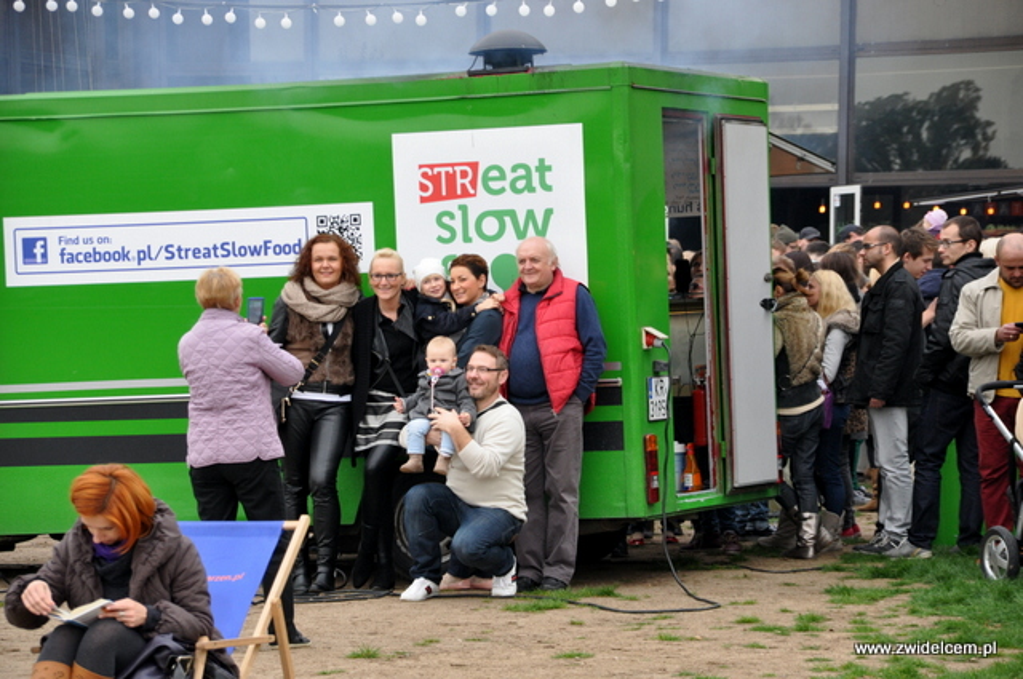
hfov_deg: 12.5
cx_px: 512
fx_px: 4683
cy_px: 340
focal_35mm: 165
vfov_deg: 8.3
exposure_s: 1/250
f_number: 5.3
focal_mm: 110
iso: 640
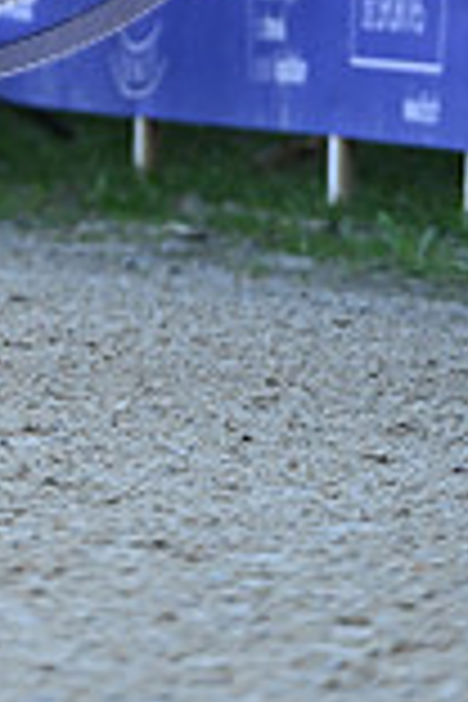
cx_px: -227
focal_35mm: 1149
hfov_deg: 1.2
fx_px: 22404
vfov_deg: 1.8
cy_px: -562
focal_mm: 310
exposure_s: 1/800
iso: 1400
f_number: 5.6
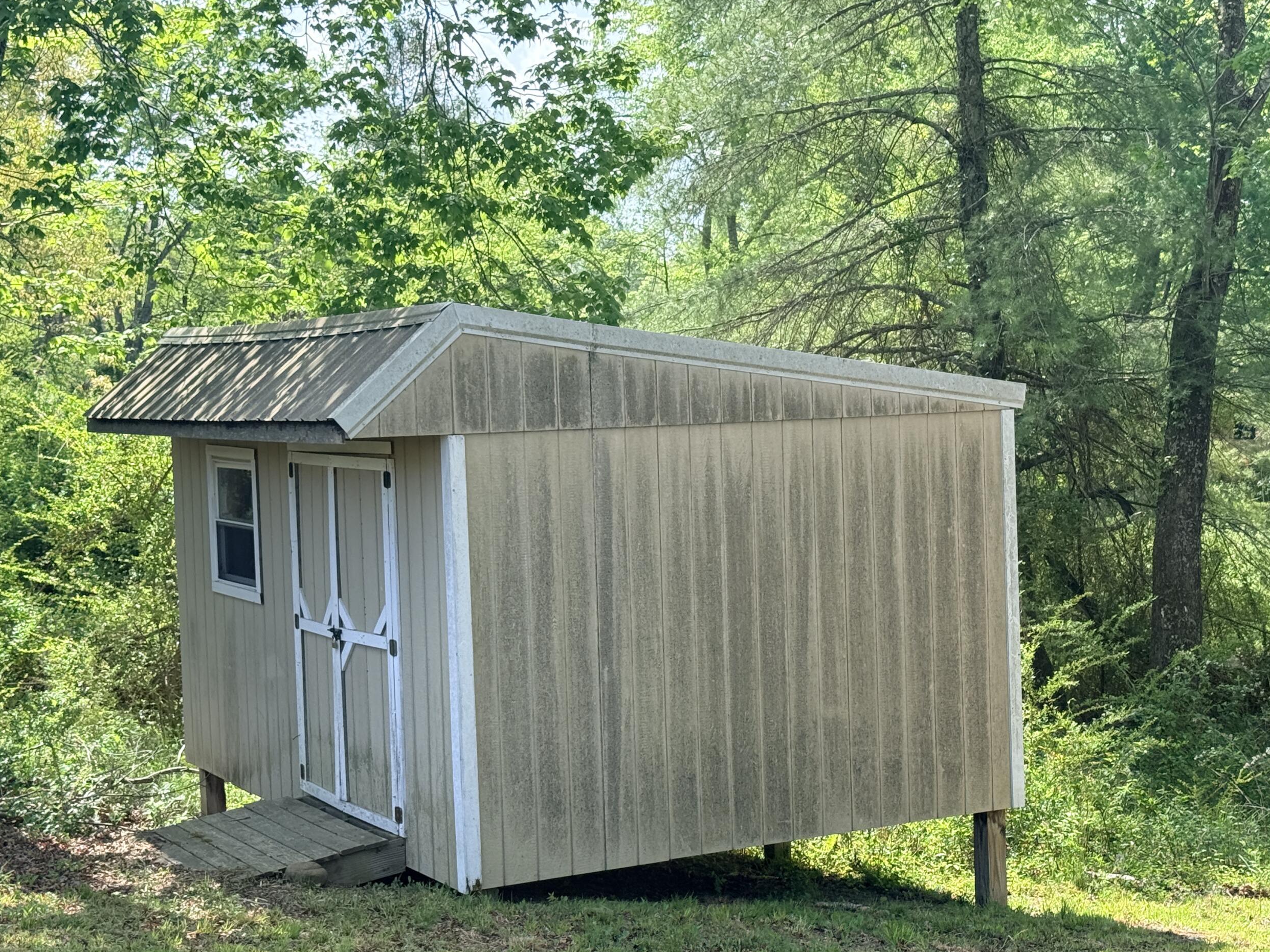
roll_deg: +1.6
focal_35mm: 58
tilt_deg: -3.7
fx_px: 2128
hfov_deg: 33.2
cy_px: 563
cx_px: 660
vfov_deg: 25.2
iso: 100
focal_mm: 6.76
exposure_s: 1/1678
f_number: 1.78
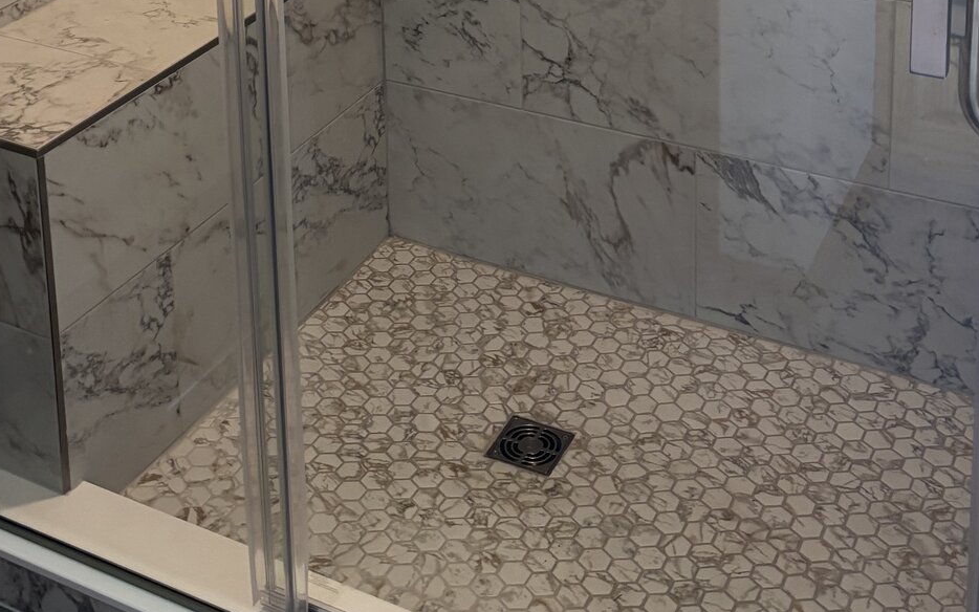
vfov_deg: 19.4
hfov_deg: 34.5
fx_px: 1574
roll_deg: +0.2
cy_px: -283
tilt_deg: -13.4
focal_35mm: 59
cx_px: 442
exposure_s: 1/60
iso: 250
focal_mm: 5.96
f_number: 1.6
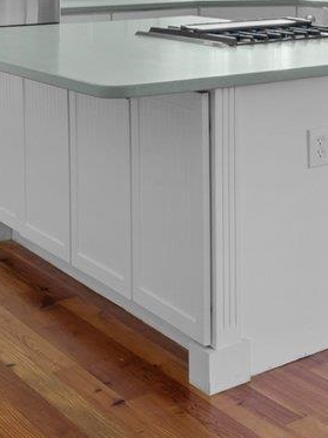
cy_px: -58
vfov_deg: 24.4
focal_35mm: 74
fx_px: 937
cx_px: 595
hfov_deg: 16.5
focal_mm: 14
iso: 100
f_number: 8
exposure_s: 1/2.5
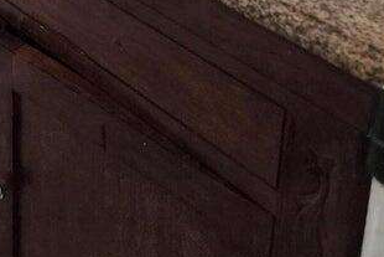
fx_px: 843
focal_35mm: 79
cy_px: -225
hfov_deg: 24.2
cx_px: -20
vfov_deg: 14.8
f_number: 1.8
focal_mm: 6.4
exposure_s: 1/180
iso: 200
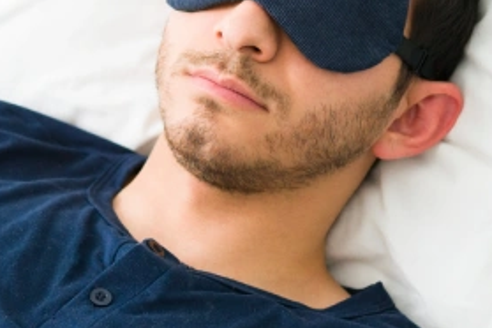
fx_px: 2569
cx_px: -23
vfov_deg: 7.3
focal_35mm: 188
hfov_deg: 10.8
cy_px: 232
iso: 400
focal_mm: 35
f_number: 1.8
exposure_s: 1/160
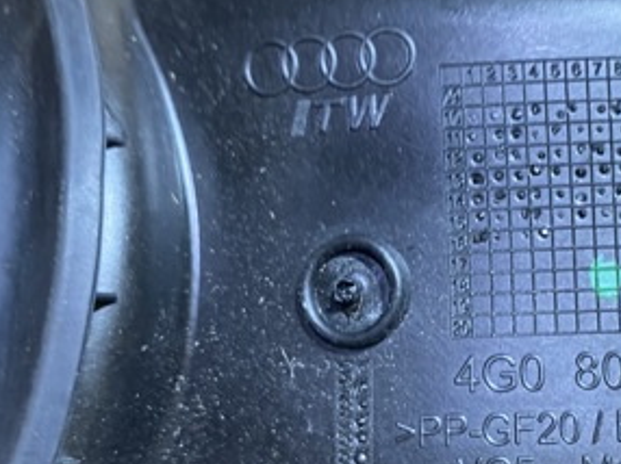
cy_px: 252
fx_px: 1004
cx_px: 502
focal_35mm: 56
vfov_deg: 26.1
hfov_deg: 33.3
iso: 100
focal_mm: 4.25
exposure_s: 1/50
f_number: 1.8
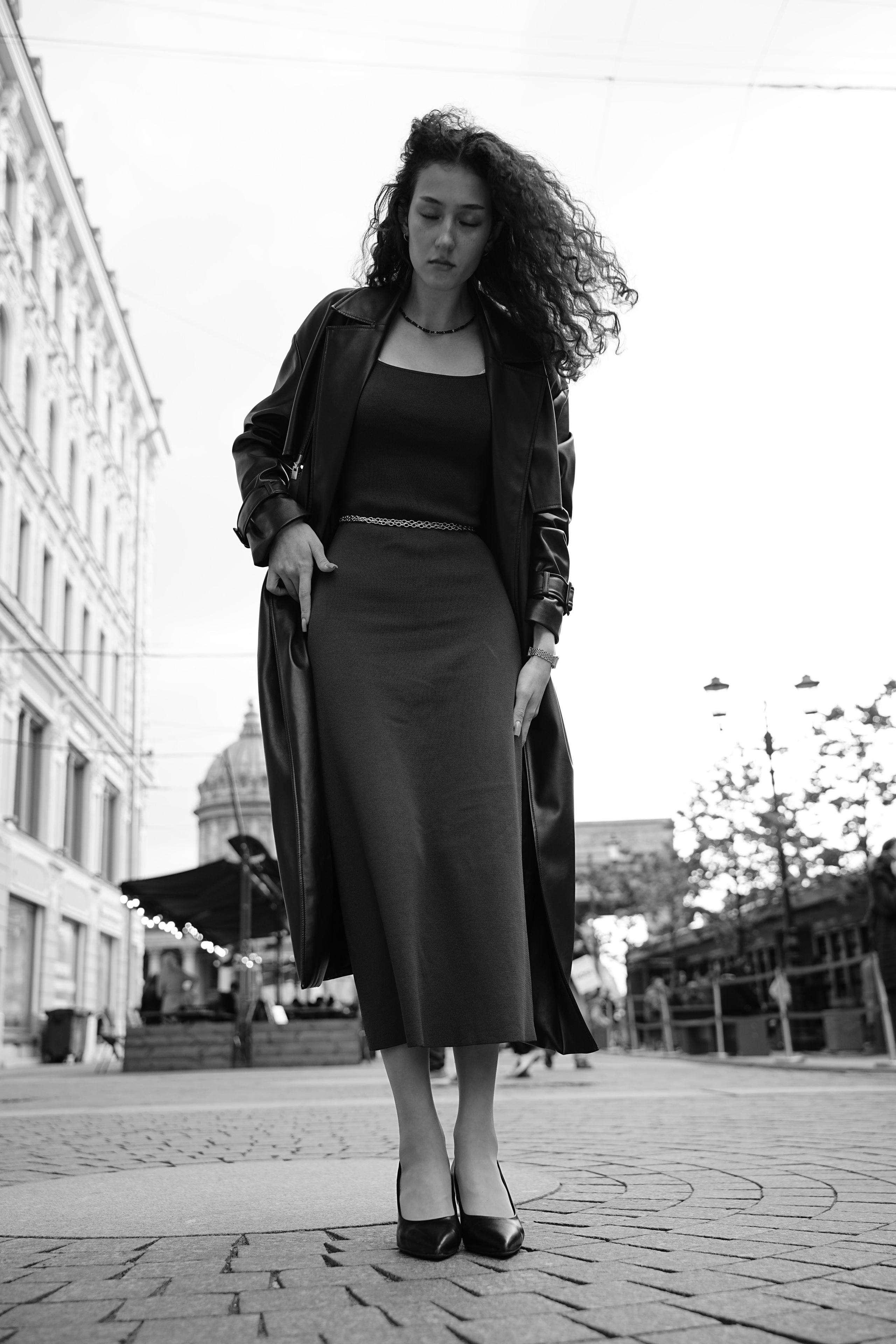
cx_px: 448
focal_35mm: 35
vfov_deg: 55.0
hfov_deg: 38.3
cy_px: 672
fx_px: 1292
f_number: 3.2
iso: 320
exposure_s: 1/125
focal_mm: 34.6
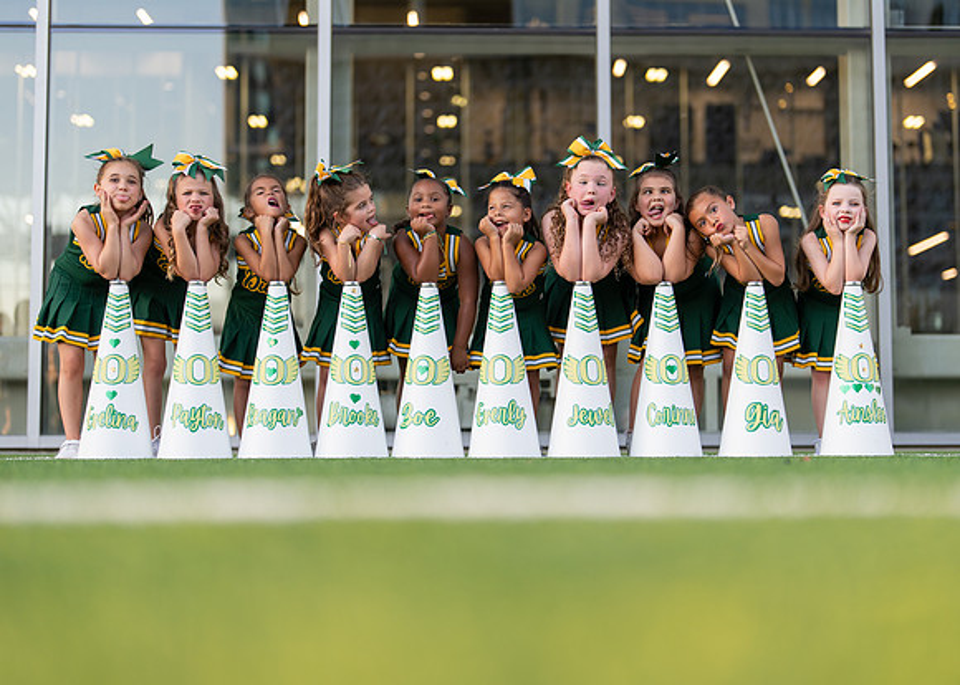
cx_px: 521
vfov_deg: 23.3
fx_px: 1660
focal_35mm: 61
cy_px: 315
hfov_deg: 32.2
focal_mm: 50
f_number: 1.2
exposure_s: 1/500
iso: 125
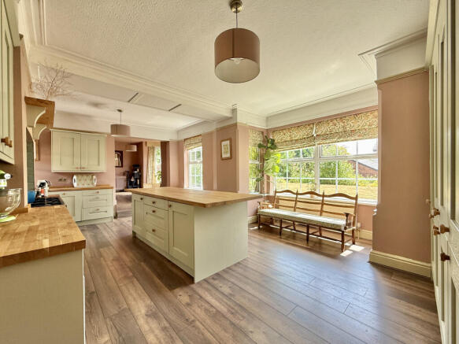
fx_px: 186
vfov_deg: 85.7
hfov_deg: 102.1
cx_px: 230
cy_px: 172
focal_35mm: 14
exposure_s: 1/99
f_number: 2.2
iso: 125
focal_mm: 2.22
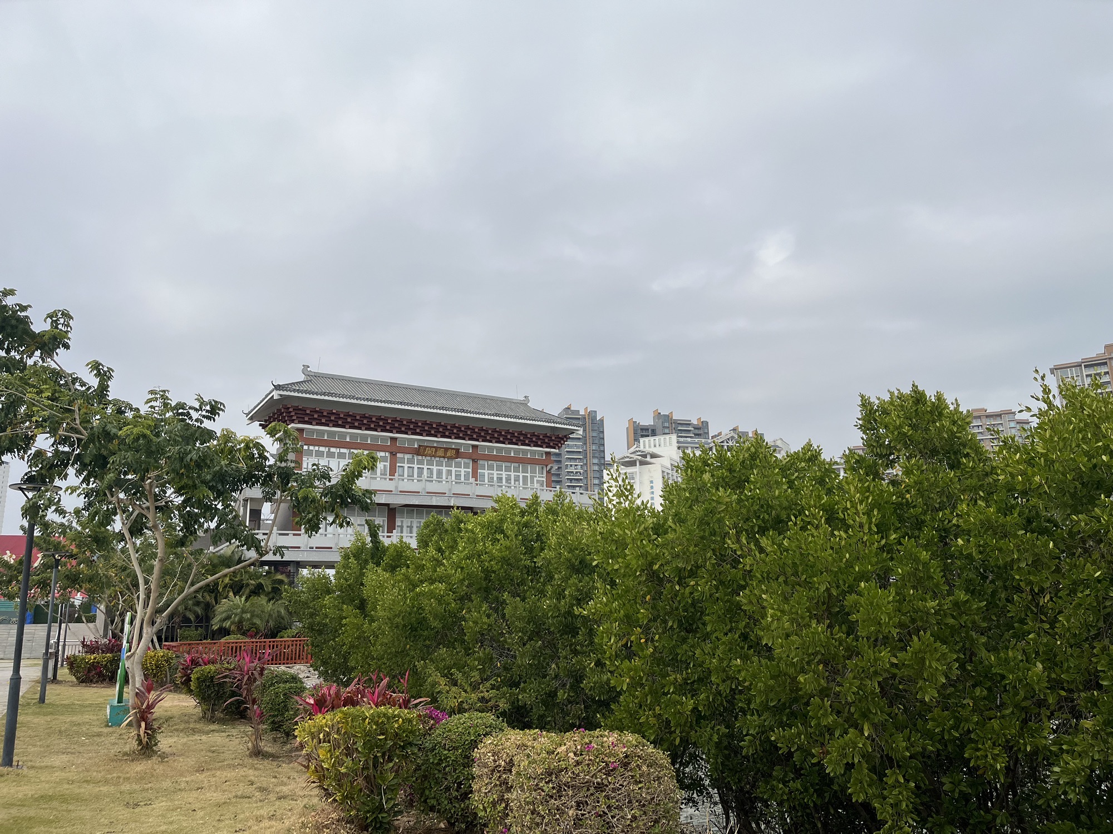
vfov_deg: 53.1
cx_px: 556
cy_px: 417
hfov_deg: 67.3
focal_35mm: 26
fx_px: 836
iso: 50
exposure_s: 1/6897
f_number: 1.6
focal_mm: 5.1
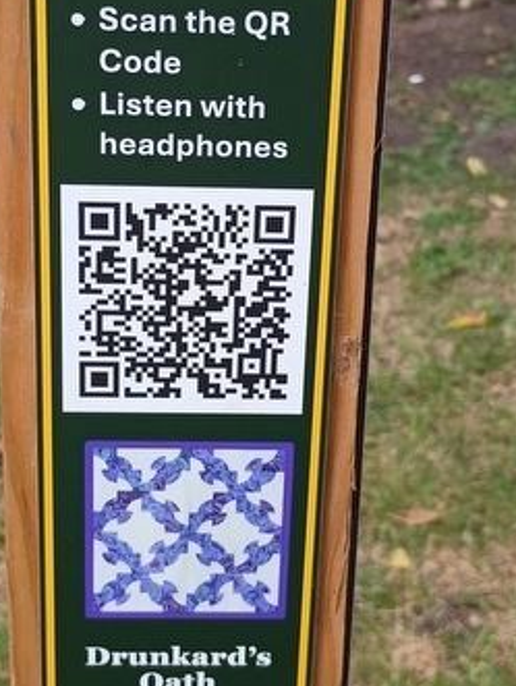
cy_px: 236
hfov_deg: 21.1
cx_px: 259
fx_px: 1389
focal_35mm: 70
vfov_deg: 27.6
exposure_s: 1/120
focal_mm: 4.27
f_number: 1.8
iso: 102
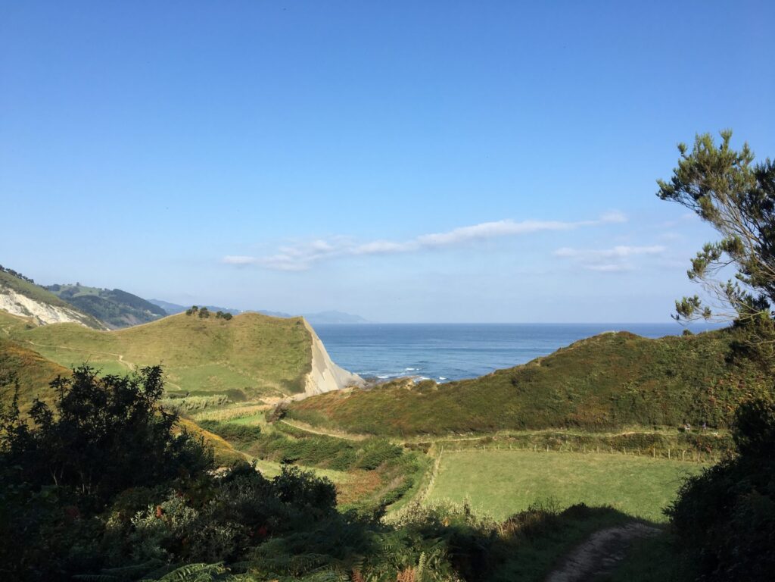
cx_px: 388
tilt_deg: +2.1
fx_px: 649
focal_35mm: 29
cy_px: 291
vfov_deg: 48.2
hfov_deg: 61.7
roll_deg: +0.5
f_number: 2.2
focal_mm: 4.15
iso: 25
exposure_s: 1/1399
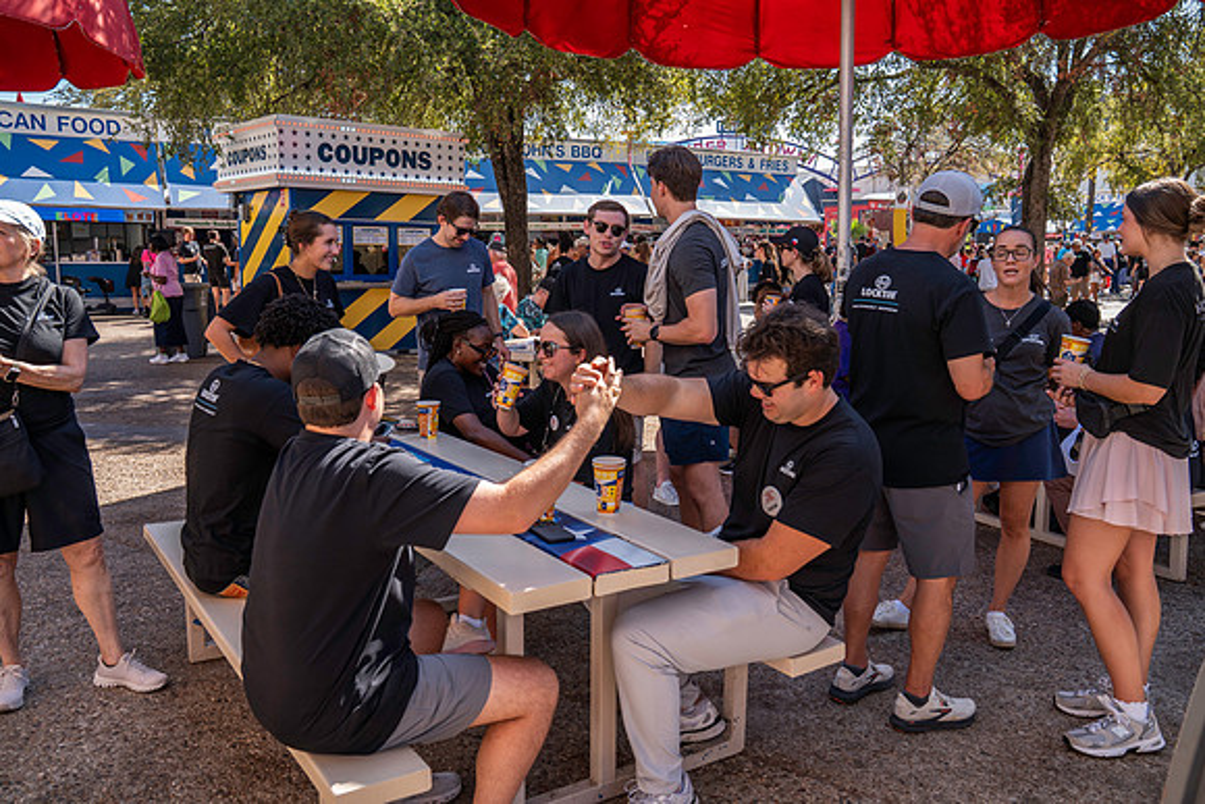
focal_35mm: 29
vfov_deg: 45.0
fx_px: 971
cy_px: 402
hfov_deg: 63.6
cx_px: 602
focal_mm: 29
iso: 200
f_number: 5.6
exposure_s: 1/200
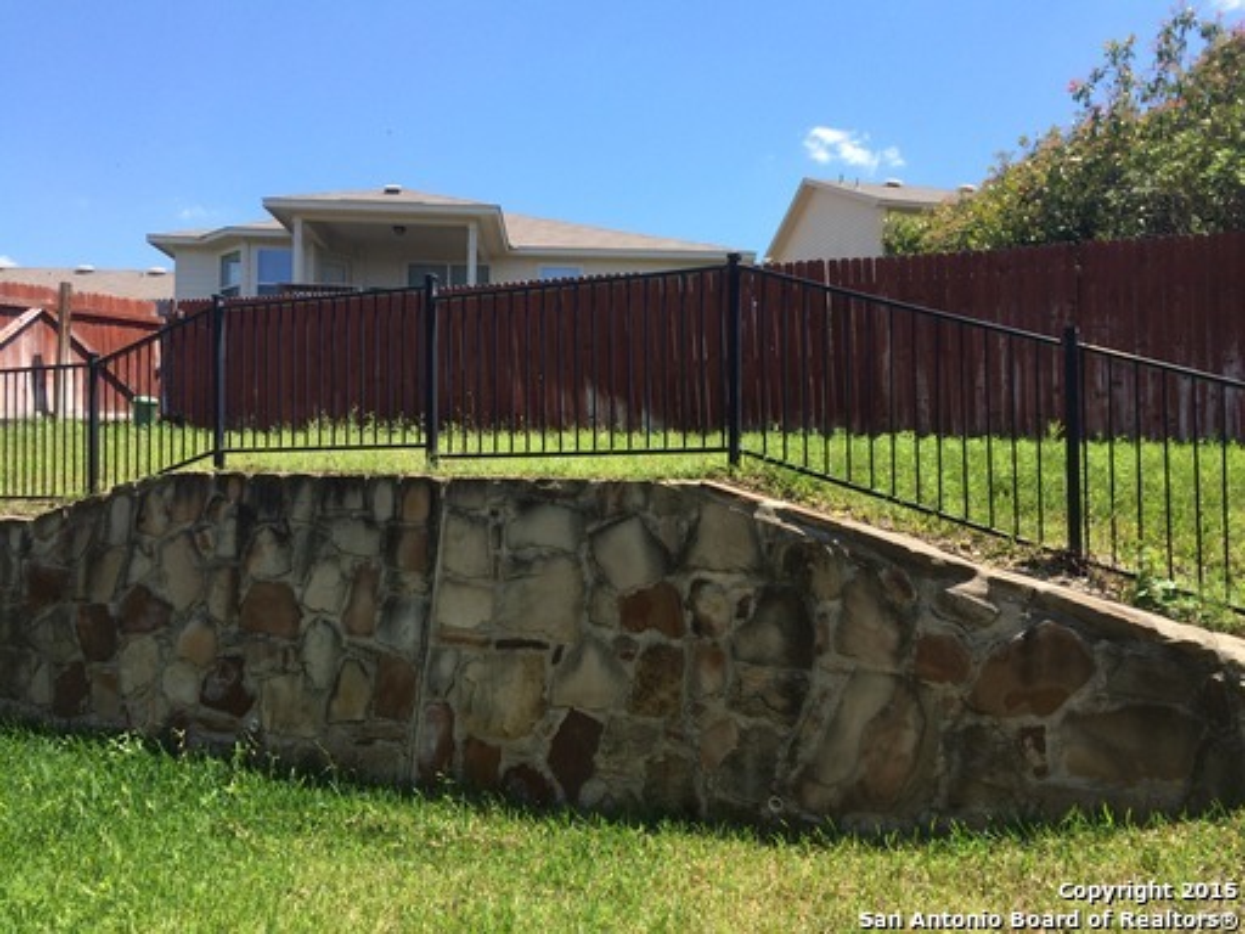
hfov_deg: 61.7
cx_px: 622
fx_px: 1043
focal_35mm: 29
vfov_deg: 48.2
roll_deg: -0.6
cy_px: 467
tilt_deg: +5.4
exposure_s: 1/1053
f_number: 2.2
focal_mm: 4.15
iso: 32
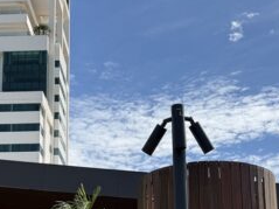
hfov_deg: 27.8
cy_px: 218
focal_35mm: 70
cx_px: 118
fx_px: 564
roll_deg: +0.0
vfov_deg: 20.2
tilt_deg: +13.2
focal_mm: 6.76
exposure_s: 1/5319
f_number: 1.78
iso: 80
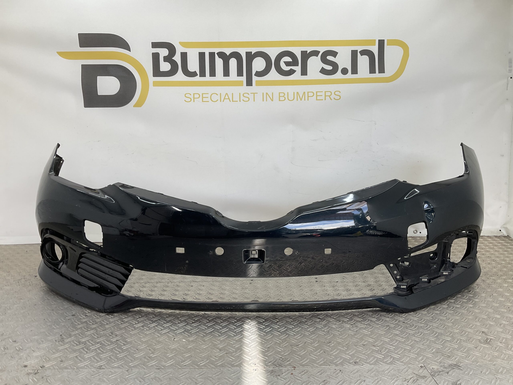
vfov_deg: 48.2
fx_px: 430
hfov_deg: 61.7
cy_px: 192
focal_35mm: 29
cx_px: 256
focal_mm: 3
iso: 16
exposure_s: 1/176
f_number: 1.8
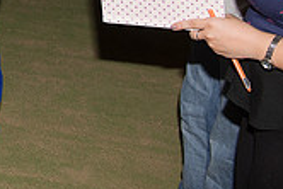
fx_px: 881
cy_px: -127
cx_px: -73
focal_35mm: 112
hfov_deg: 17.3
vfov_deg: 11.5
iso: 400
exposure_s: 1/200
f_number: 5.6
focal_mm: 32
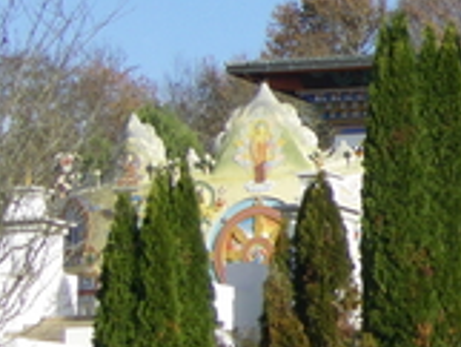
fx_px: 3279
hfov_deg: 7.8
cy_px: 80
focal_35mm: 246
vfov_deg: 6.0
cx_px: 799
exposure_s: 1/640
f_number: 3.8
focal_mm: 10.3
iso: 80
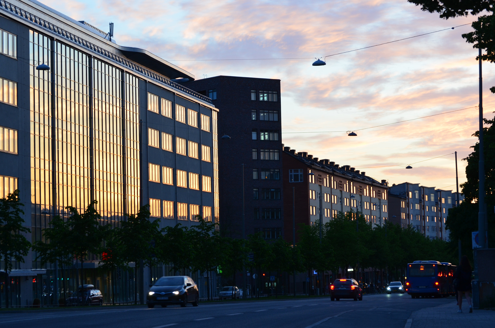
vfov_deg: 13.4
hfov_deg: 20.1
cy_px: 164
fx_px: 1399
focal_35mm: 102
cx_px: 248
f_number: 9
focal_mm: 68
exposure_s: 1/30
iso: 450
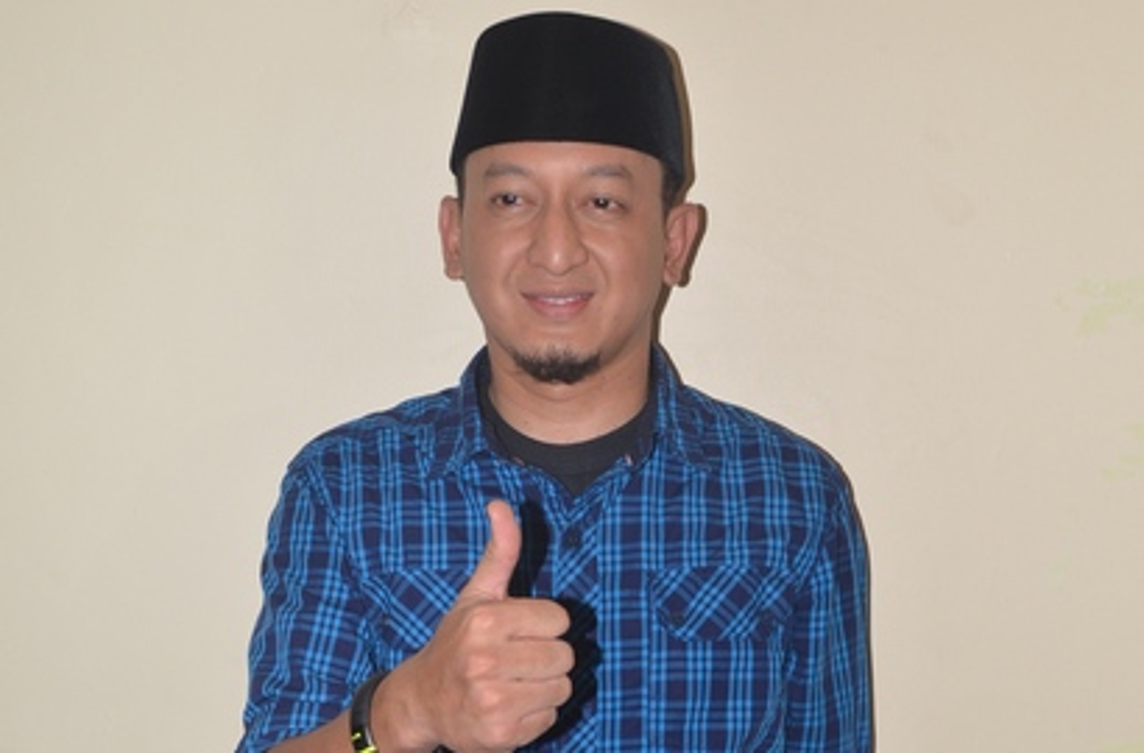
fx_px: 1187
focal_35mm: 38
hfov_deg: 51.5
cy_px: 376
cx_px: 572
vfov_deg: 35.2
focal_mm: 25
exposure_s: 1/180
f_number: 6.7
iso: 400
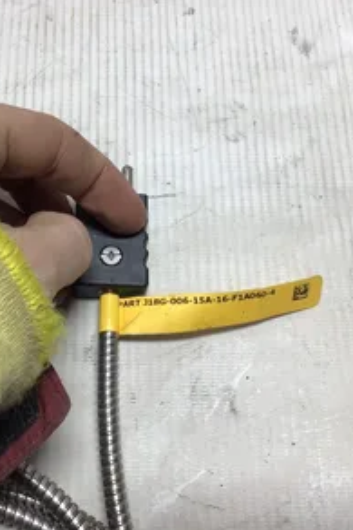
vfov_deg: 44.5
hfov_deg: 30.4
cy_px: 264
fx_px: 648
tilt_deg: -67.3
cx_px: 139
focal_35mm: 44
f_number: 2.4
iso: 25
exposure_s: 1/120
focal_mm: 3.3
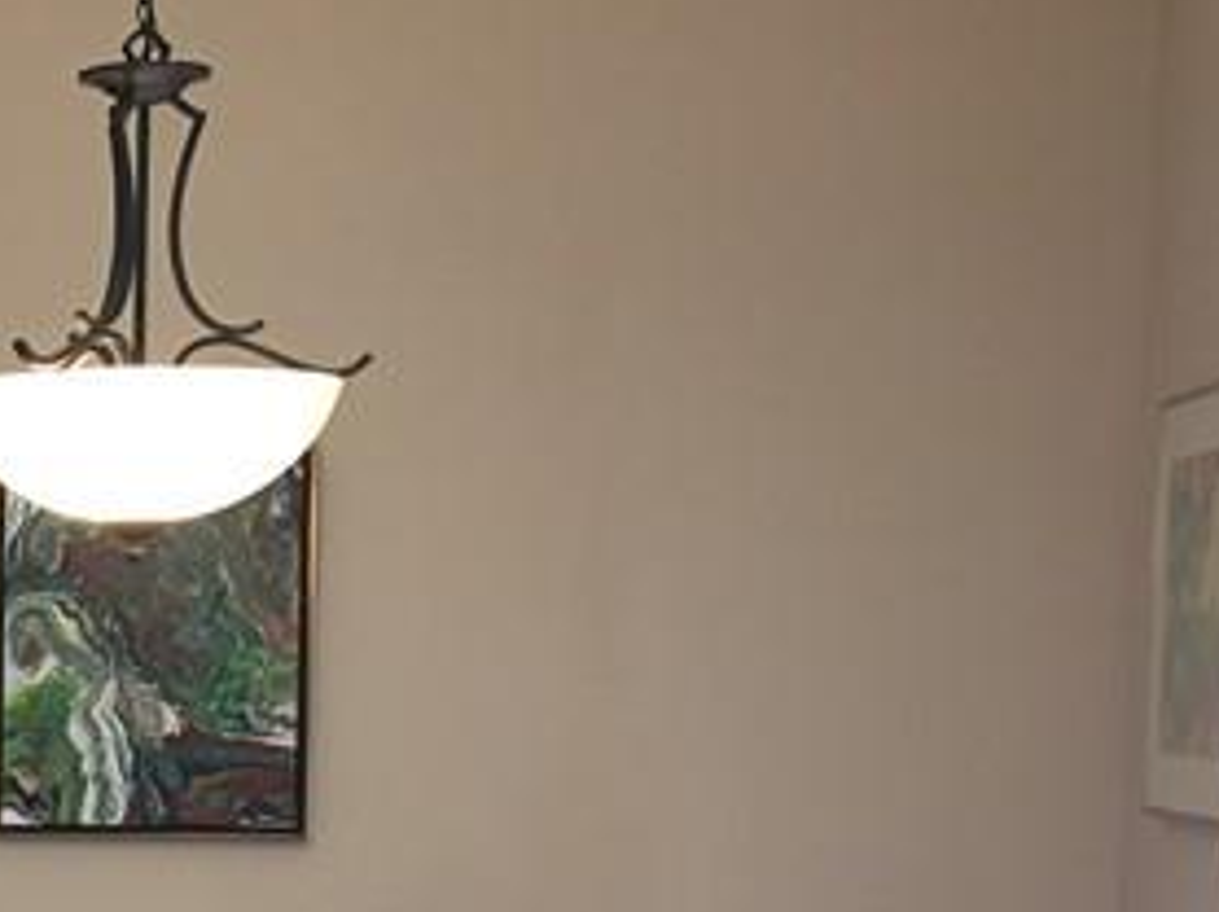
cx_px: -579
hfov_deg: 16.8
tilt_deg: -3.3
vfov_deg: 13.5
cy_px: 1017
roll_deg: -0.2
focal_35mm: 107
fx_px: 3765
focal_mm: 4.15
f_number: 2.2
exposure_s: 1/15
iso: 40
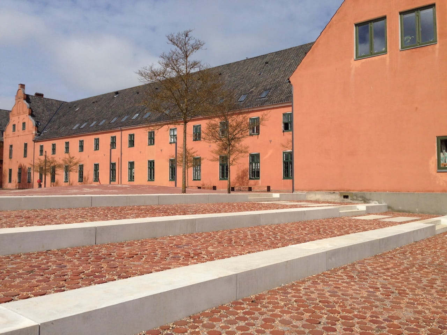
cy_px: 168
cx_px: 224
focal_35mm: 33
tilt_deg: +2.8
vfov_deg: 42.9
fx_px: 426
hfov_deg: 55.4
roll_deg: -0.1
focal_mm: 4.12
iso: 50
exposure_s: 1/3390
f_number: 2.4
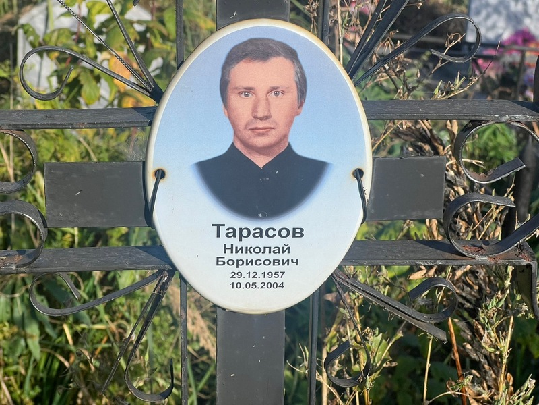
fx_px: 1199
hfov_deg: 25.3
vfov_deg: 19.1
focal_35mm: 77
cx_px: 270
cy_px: 202
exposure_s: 1/821
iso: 32
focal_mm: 9
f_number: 2.8
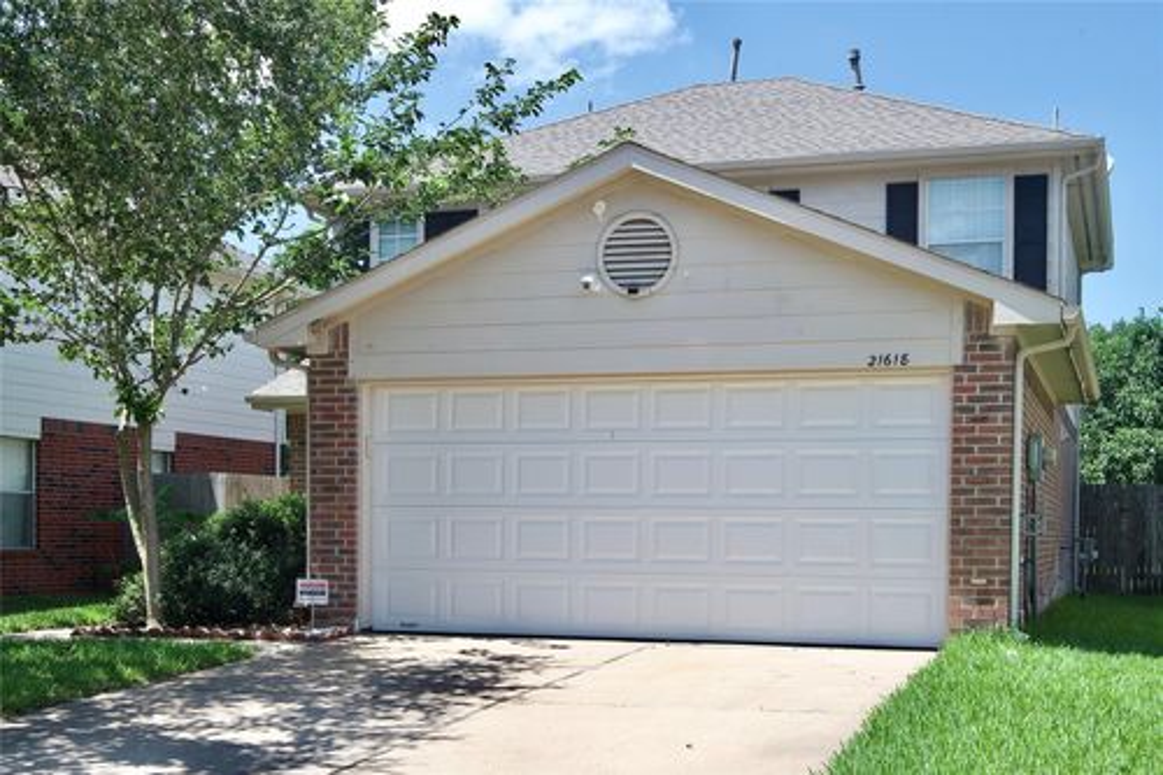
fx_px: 1615
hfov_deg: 39.6
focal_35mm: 50
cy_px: 388
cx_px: 582
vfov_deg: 27.0
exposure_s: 1/50
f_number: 22
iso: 250
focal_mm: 50
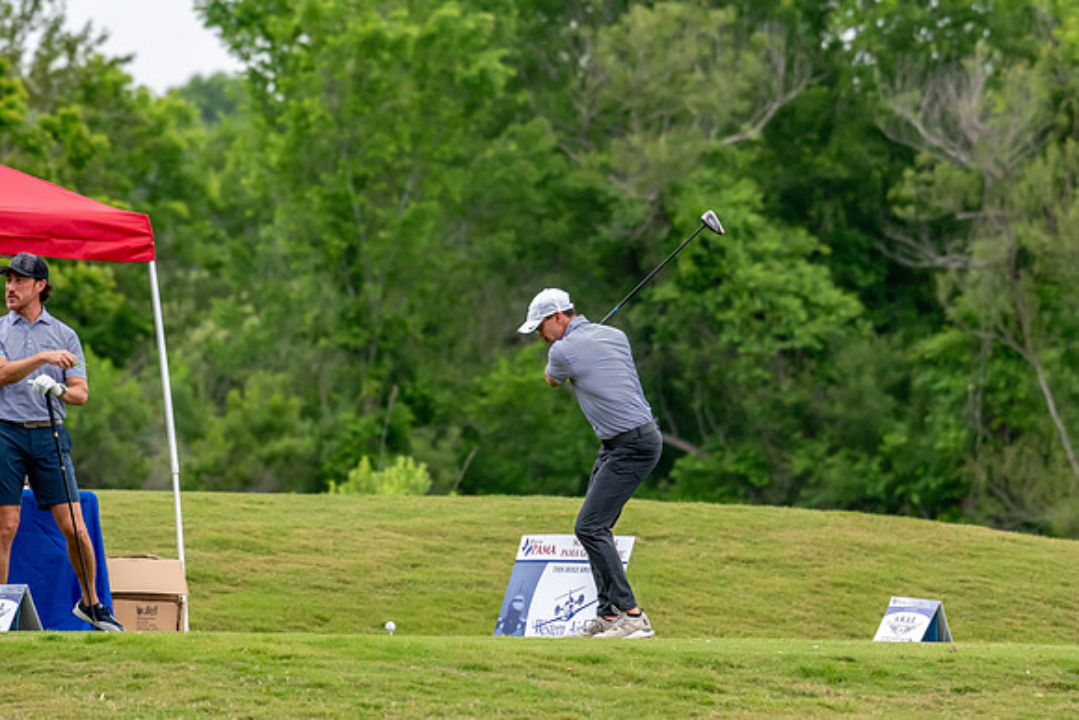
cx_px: 540
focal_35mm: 435
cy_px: 360
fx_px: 13040
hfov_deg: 4.7
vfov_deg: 3.2
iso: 1800
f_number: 5.6
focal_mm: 290
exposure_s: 1/2000
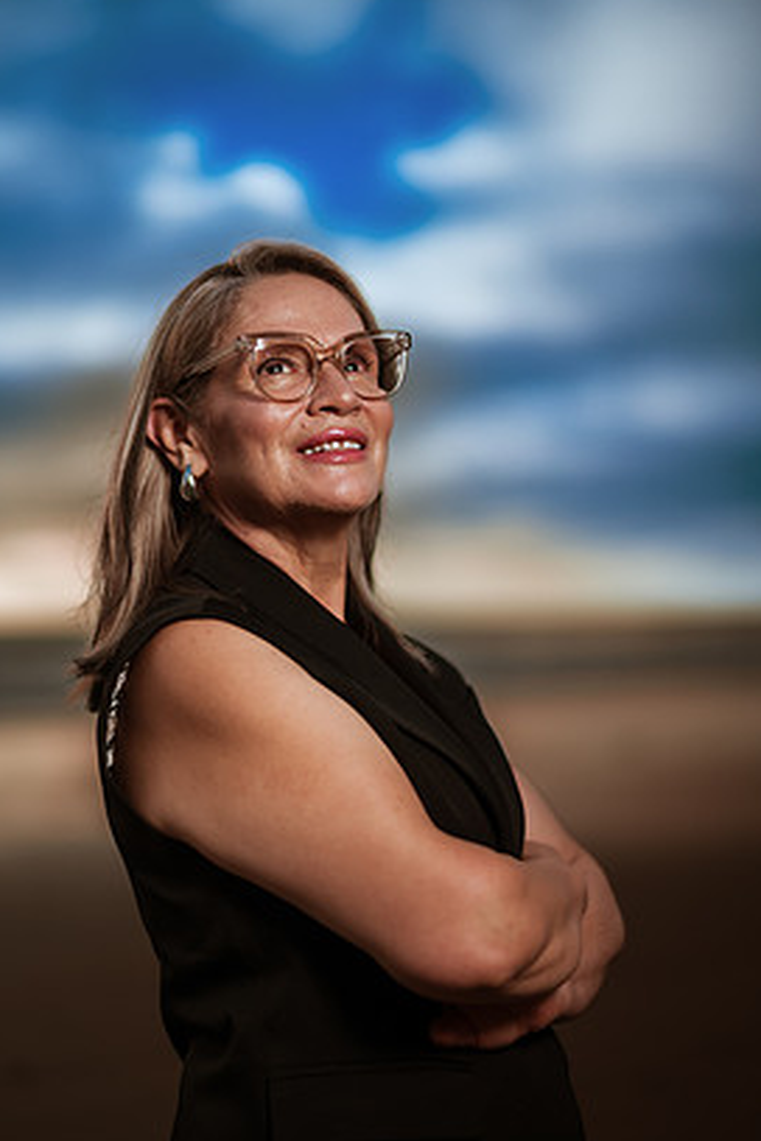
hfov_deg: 21.2
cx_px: 392
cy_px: 587
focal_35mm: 64
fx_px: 2029
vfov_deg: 31.4
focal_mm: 58
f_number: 1.6
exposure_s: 1/8000
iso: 50
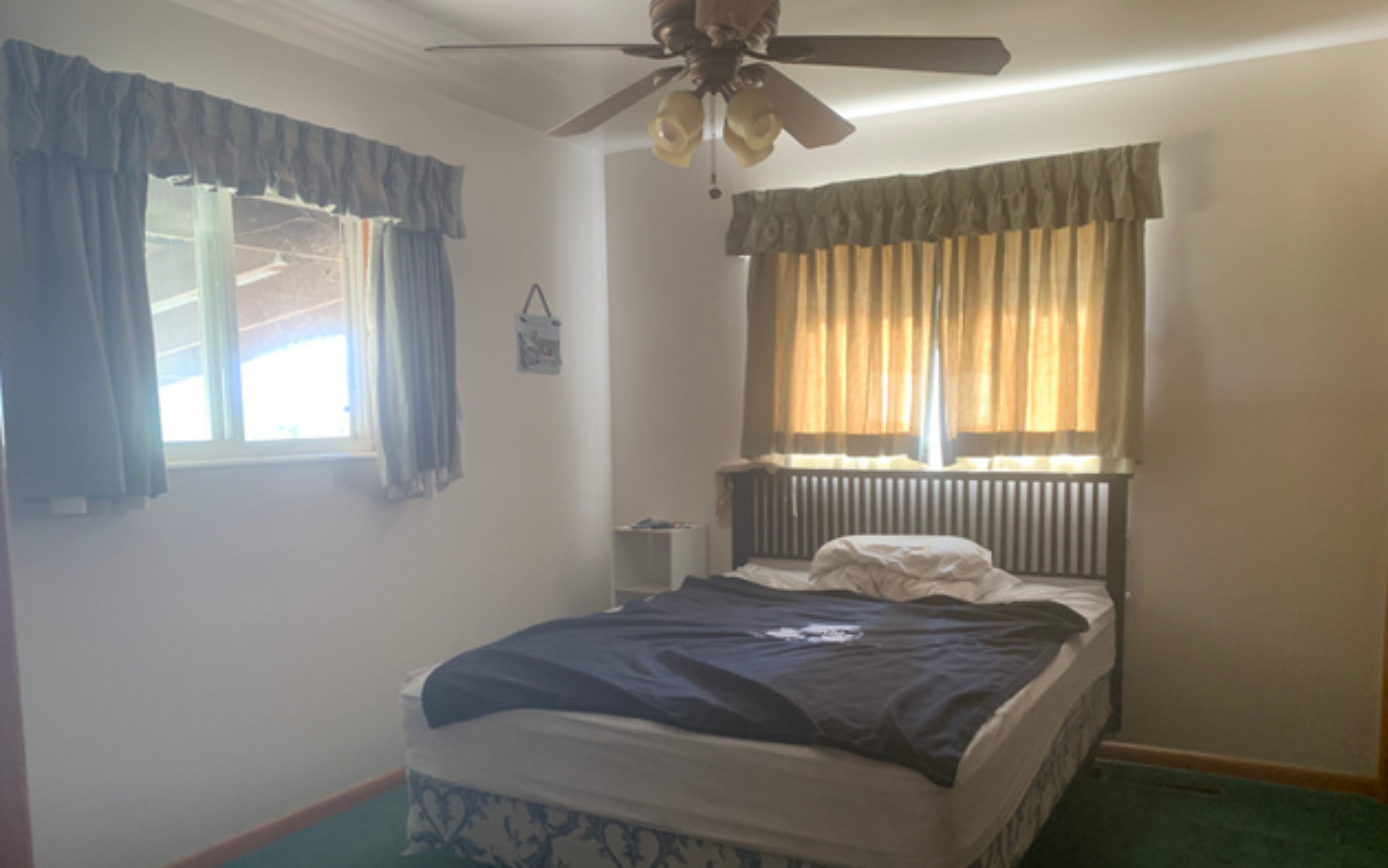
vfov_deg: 44.3
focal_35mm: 28
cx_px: 696
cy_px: 522
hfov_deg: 66.5
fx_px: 1059
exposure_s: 1/60
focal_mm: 4.25
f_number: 1.8
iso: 200
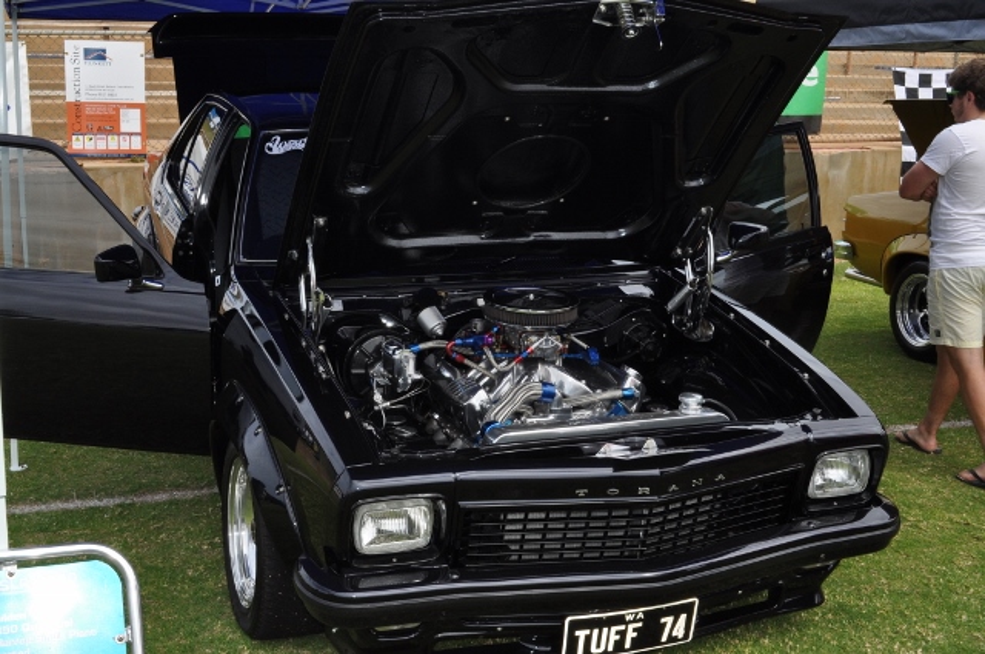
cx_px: 492
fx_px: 1230
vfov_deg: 29.8
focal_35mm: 45
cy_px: 327
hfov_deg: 43.7
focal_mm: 30
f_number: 20
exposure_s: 1/200
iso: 500
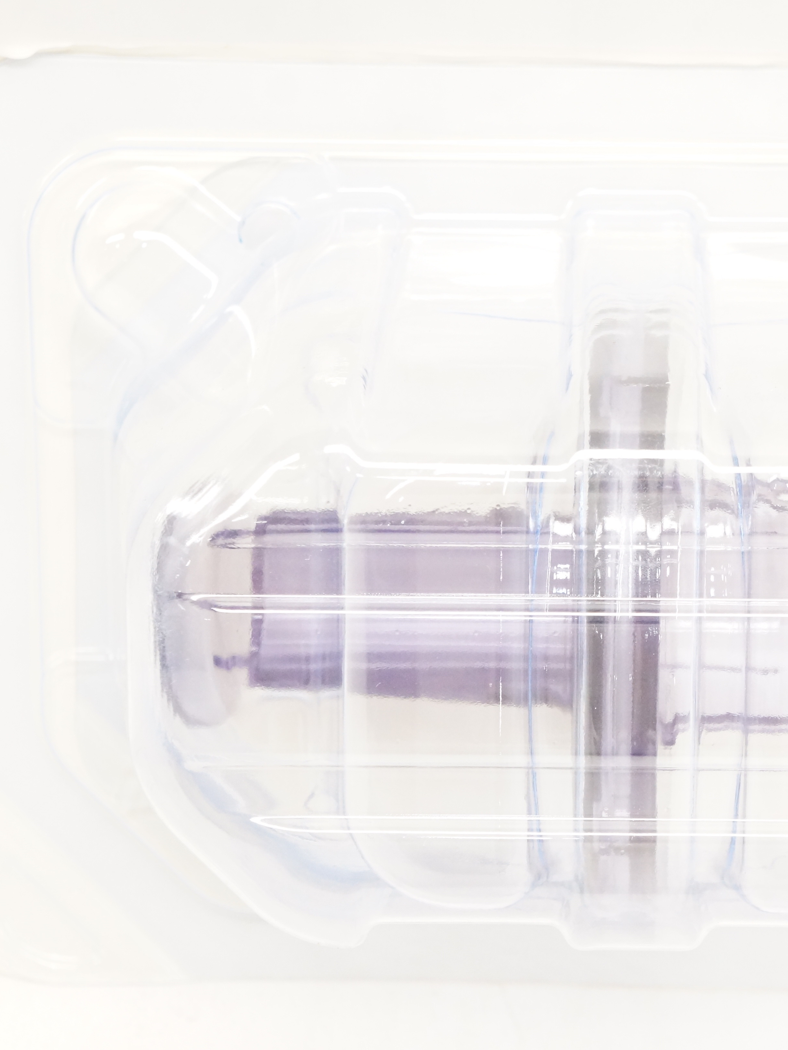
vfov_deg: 19.6
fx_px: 3035
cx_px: 566
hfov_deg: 14.7
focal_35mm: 100
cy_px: 525
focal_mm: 46
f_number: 8
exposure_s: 1/200
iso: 3200
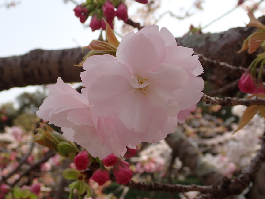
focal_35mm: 40
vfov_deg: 36.0
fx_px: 306
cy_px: 100
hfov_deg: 46.8
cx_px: 132
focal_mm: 7.34
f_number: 4
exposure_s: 1/400
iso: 100
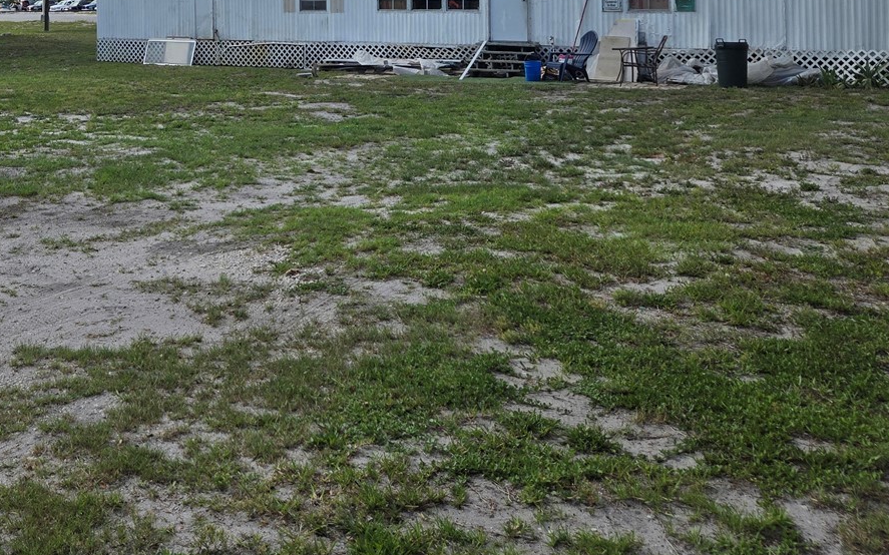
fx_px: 1066
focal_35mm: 44
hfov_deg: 43.5
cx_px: 198
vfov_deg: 27.0
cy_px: -39
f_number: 1.8
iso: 25
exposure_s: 1/2531
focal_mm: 5.4
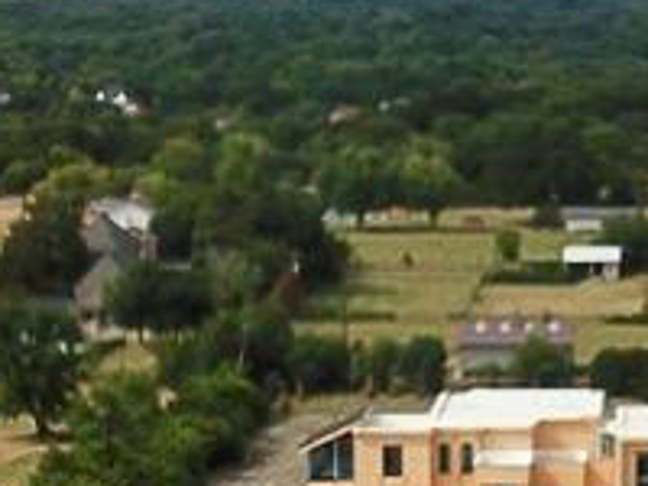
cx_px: 632
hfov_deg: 14.6
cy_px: 946
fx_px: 2490
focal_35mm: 133
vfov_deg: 10.3
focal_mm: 4.73
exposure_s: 1/2950
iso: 100
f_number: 2.2
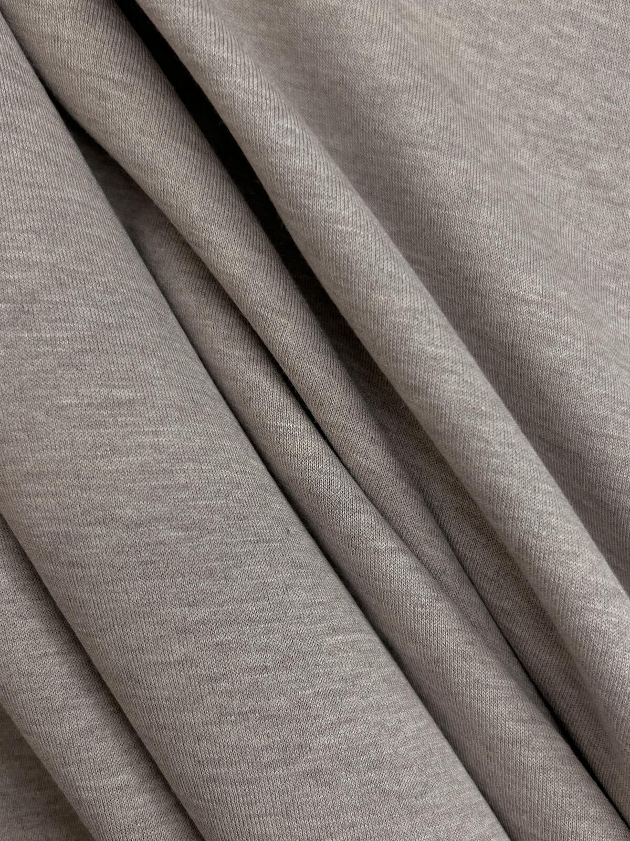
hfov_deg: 53.1
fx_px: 631
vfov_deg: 67.3
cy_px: 420
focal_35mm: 26
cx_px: 315
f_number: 1.5
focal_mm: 5.7
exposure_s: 1/1068
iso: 50
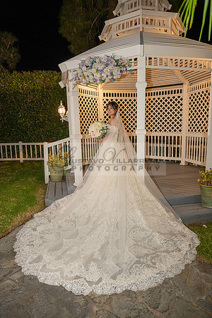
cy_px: 159
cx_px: 106
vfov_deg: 73.7
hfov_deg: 53.1
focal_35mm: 24
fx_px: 212
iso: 1600
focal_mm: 24
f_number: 4
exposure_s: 1/200
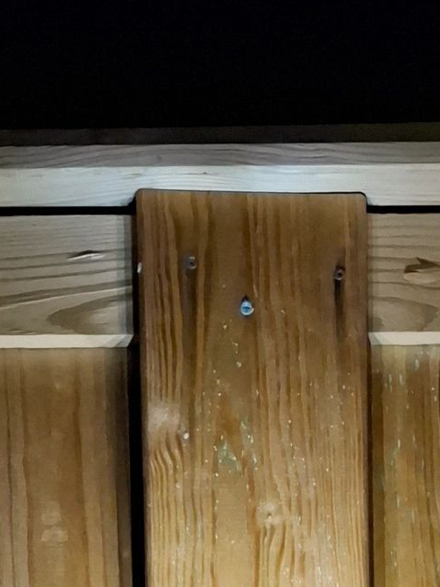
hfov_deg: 16.4
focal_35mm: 90
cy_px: 1139
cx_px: 218
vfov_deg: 16.8
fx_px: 1524
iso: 1250
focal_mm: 5.54
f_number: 1.8
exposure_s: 1/14
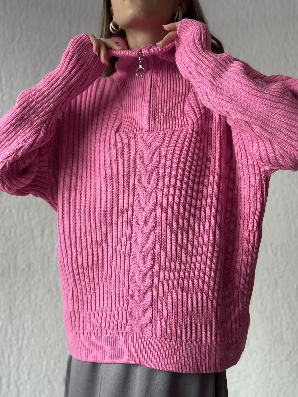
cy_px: 198
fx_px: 551
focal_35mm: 48
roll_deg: -0.2
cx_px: 149
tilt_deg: +5.4
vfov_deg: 39.7
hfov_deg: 30.3
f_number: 1.78
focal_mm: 6.86
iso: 125
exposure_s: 1/91
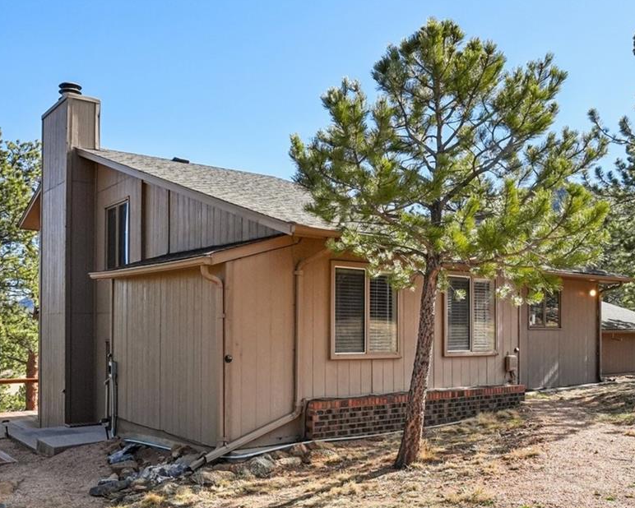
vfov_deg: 41.8
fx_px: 658
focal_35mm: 35
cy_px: 327
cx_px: 308
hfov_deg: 51.5
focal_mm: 12
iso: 400
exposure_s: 1/800
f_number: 8
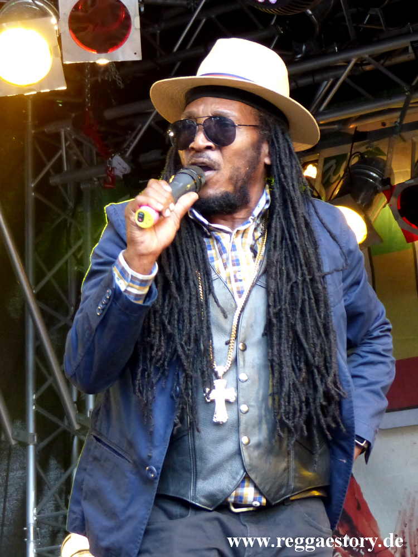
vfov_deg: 18.4
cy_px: 278
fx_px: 1723
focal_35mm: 107
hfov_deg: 13.8
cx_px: 209
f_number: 2.8
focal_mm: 19.2
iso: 400
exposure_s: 1/60
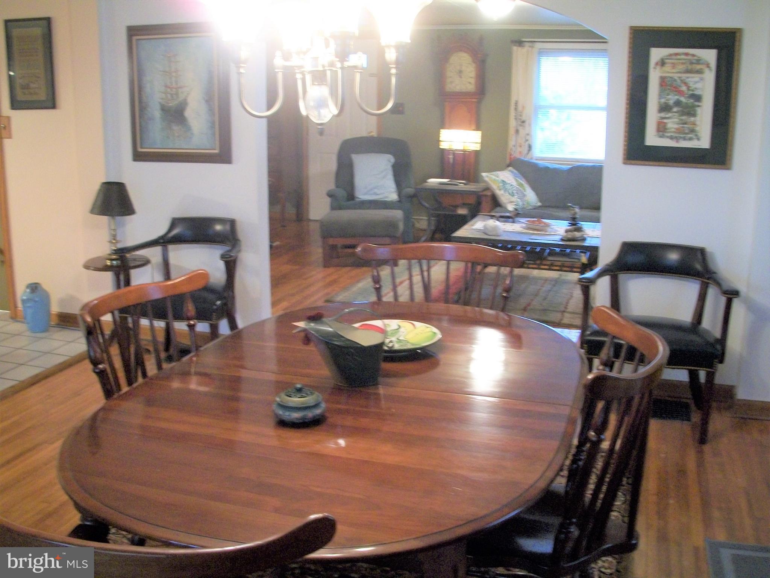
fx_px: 779
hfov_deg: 52.6
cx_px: 385
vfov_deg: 40.7
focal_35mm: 35
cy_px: 289
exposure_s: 1/8
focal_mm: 6.3
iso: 320
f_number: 3.1
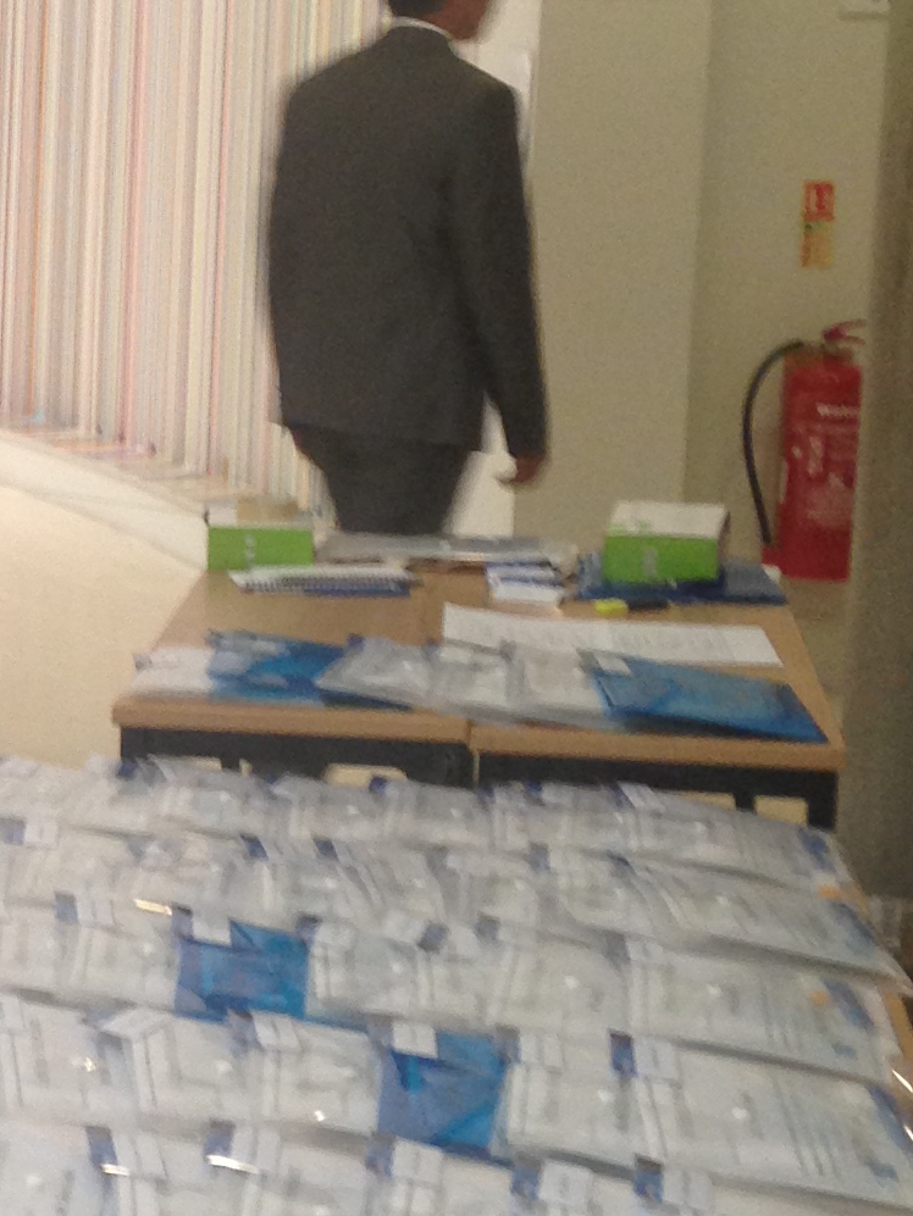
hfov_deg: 13.2
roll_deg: -1.5
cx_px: -315
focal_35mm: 108
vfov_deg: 18.2
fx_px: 3797
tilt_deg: -3.7
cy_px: 544
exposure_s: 1/20
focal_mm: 4.12
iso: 80
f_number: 2.4
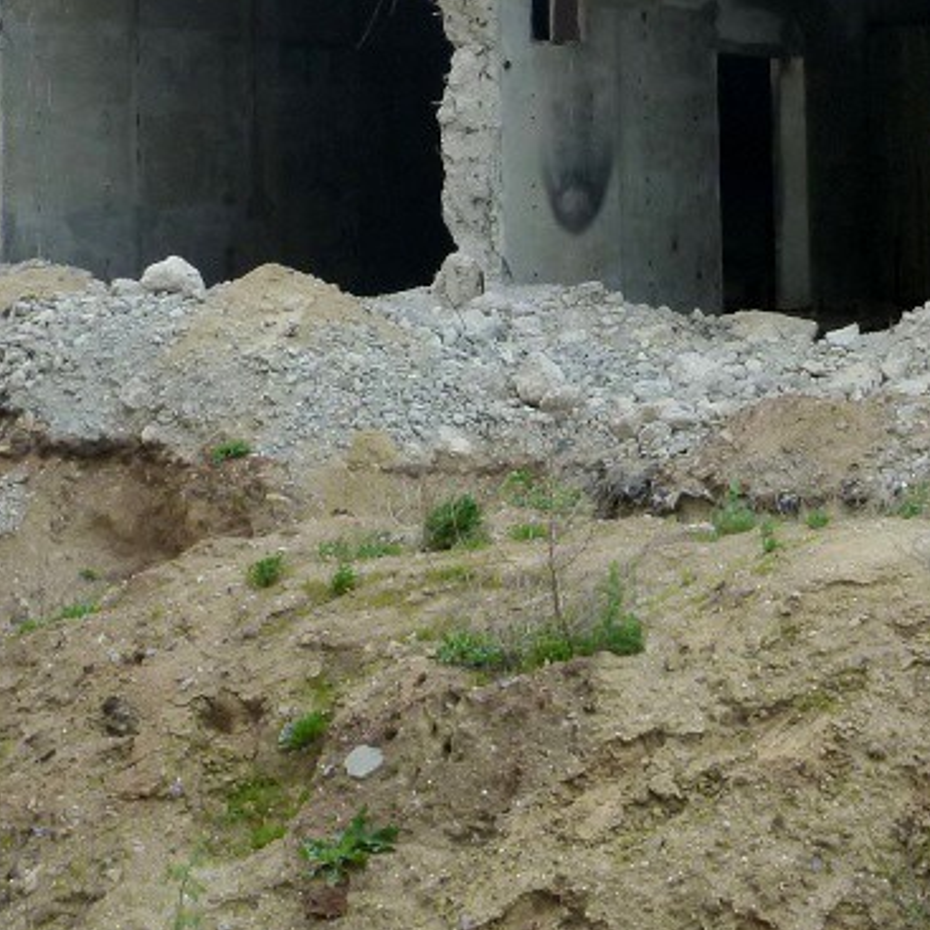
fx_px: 2097
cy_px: 33
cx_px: 563
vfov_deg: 24.1
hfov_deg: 25.0
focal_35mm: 69
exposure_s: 1/250
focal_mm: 4.9
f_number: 3.3
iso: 160
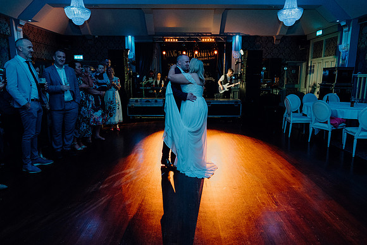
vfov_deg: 53.2
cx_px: 184
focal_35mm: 24
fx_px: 245
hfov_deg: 73.7
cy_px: 122
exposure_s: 1/160
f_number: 3.5
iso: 2500
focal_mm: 24
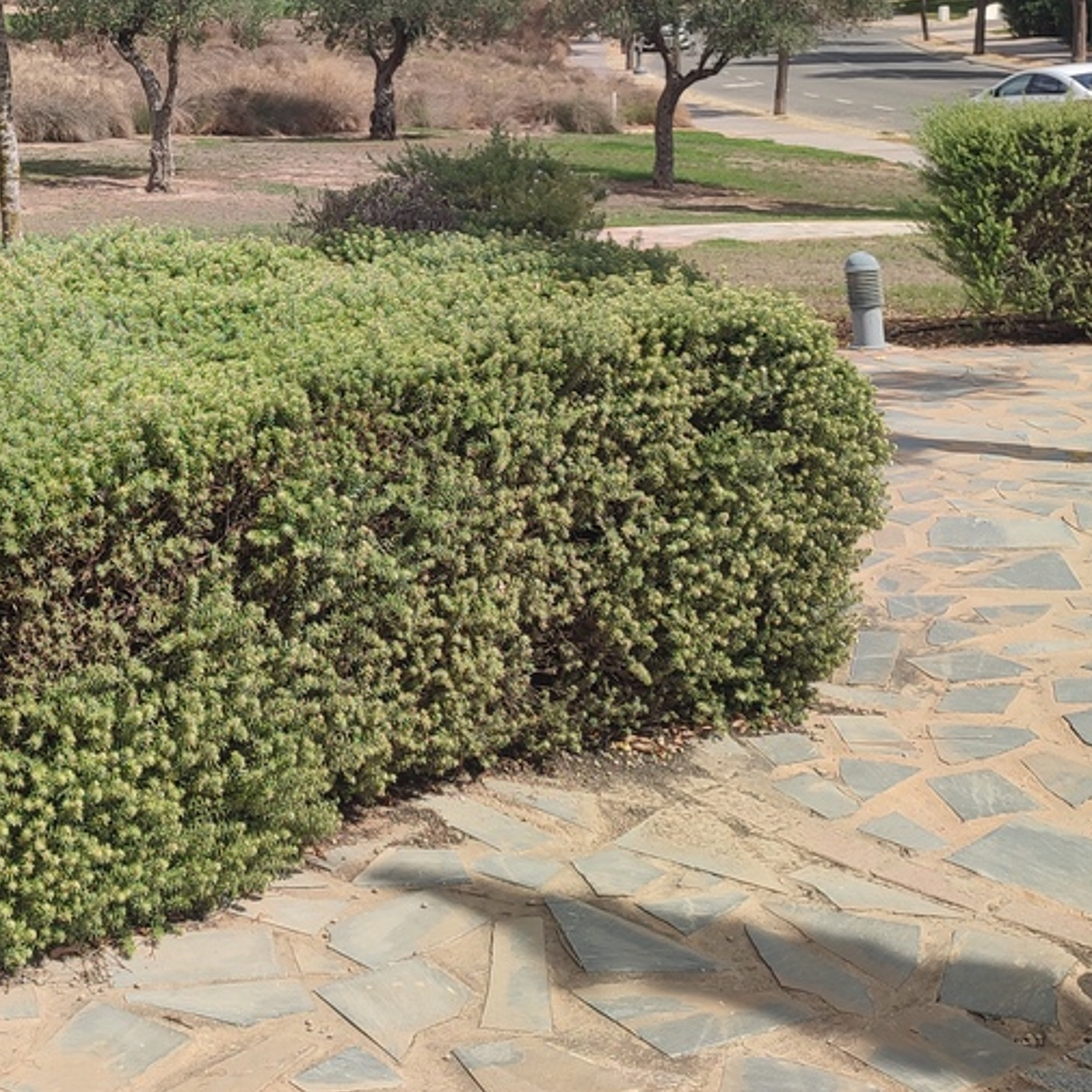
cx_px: 58
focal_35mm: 56
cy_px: 158
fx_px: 1999
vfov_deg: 29.6
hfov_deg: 29.0
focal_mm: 6.04
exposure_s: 1/788
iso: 50
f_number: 1.9
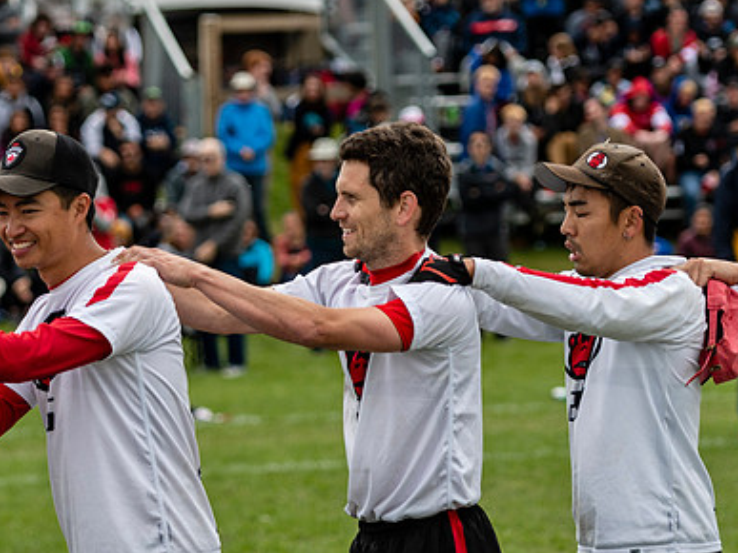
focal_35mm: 212
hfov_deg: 9.3
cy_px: 316
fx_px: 4518
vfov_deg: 7.0
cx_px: 196
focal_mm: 98
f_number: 2.8
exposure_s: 1/1250
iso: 100
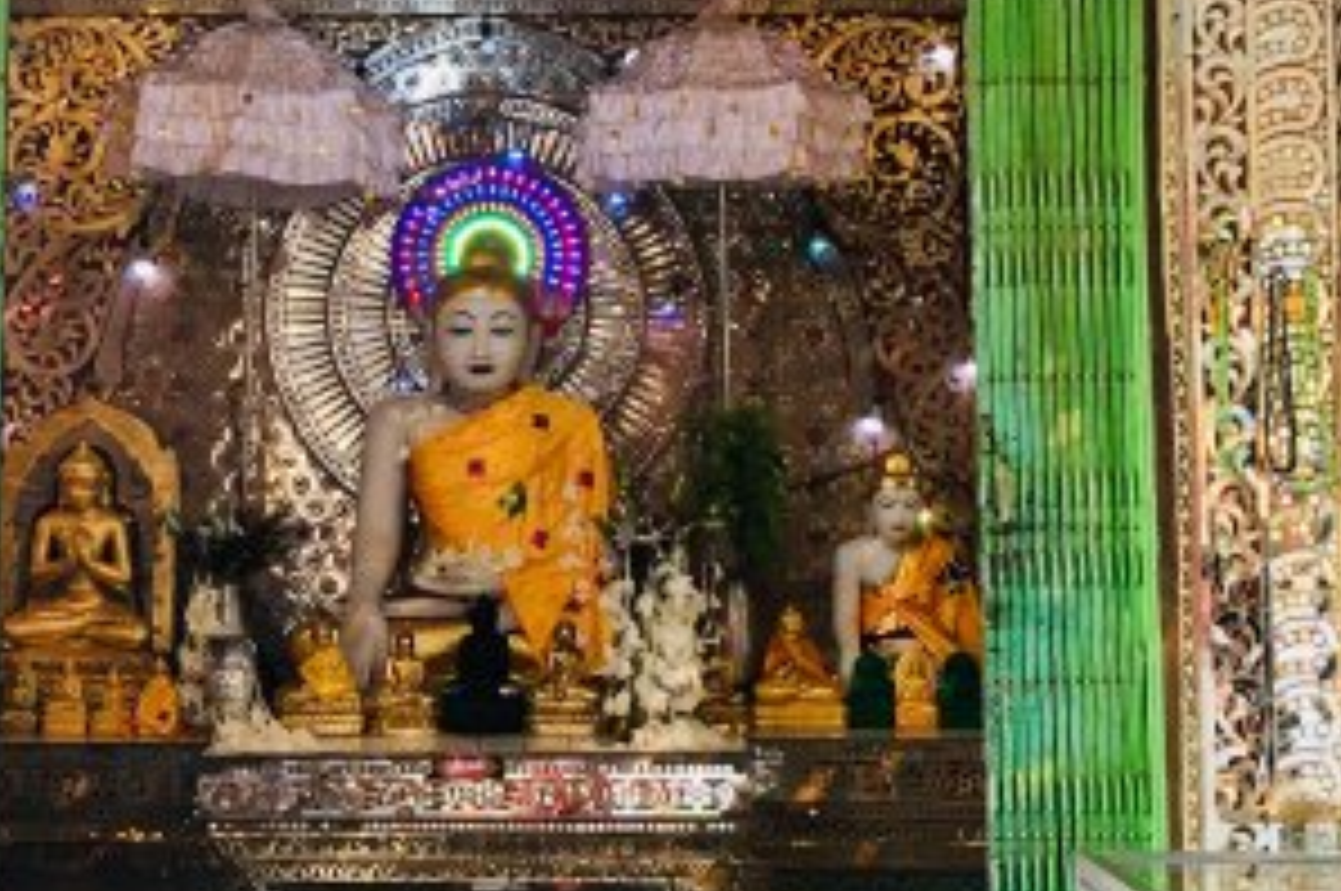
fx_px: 2307
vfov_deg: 21.8
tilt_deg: +2.5
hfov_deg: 32.2
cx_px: 490
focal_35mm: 62
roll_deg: +1.1
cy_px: 290
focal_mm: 4.15
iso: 40
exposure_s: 1/33
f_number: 2.2
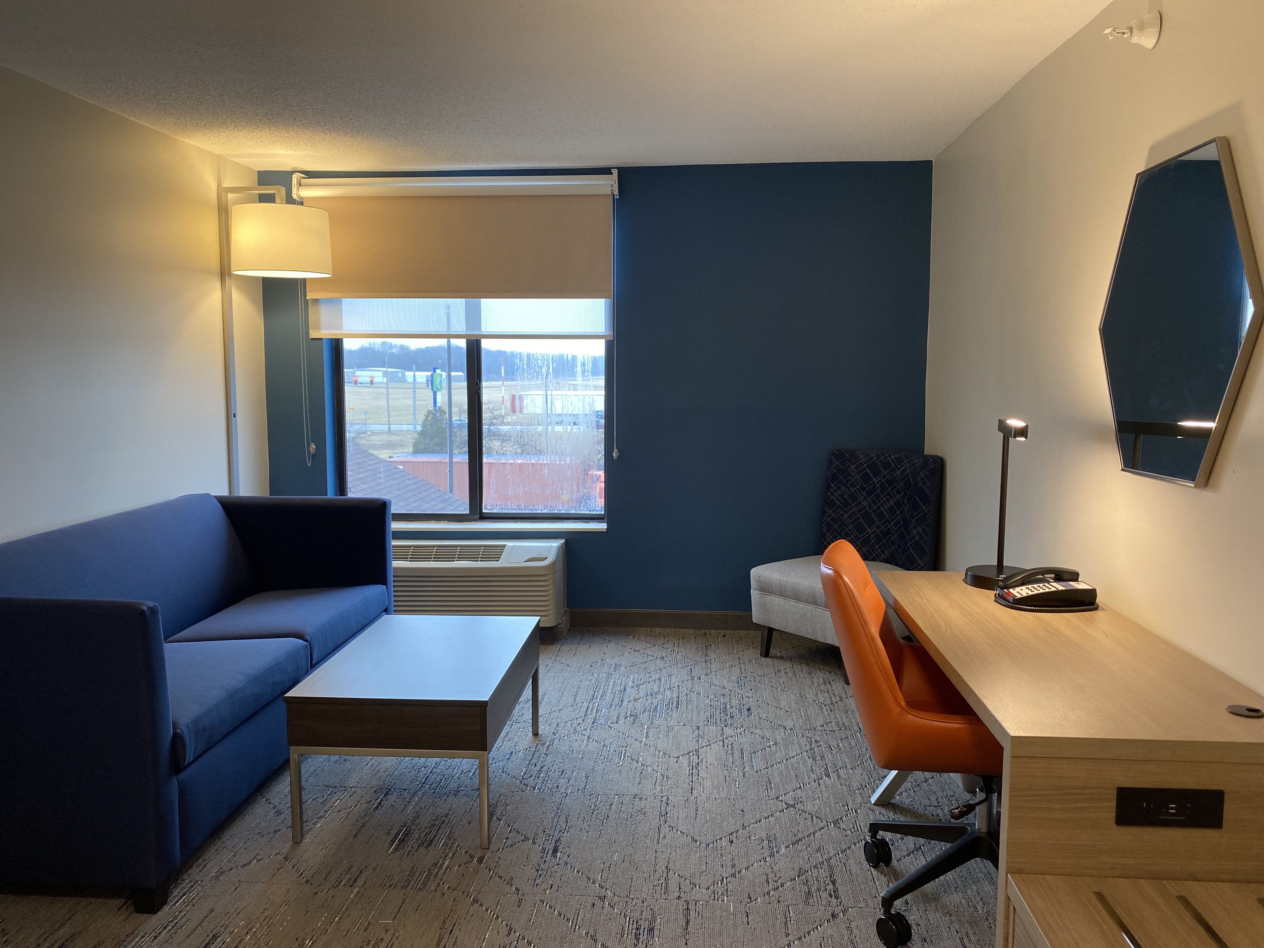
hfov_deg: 67.3
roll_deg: -0.4
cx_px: 632
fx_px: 949
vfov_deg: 53.1
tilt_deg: -7.0
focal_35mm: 26
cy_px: 474
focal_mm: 4.25
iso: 125
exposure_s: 1/60
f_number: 1.8
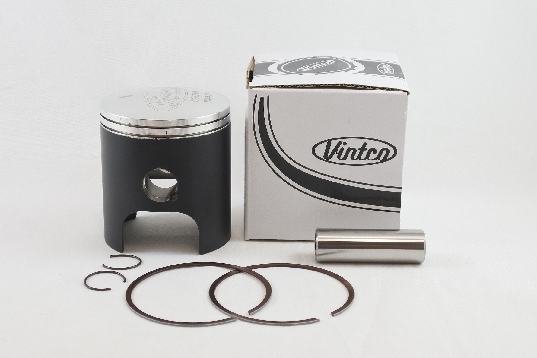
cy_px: 183
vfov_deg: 29.2
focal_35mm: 46
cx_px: 268
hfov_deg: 42.7
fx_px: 686
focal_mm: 16.5
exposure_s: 1/125
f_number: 4.5
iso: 400
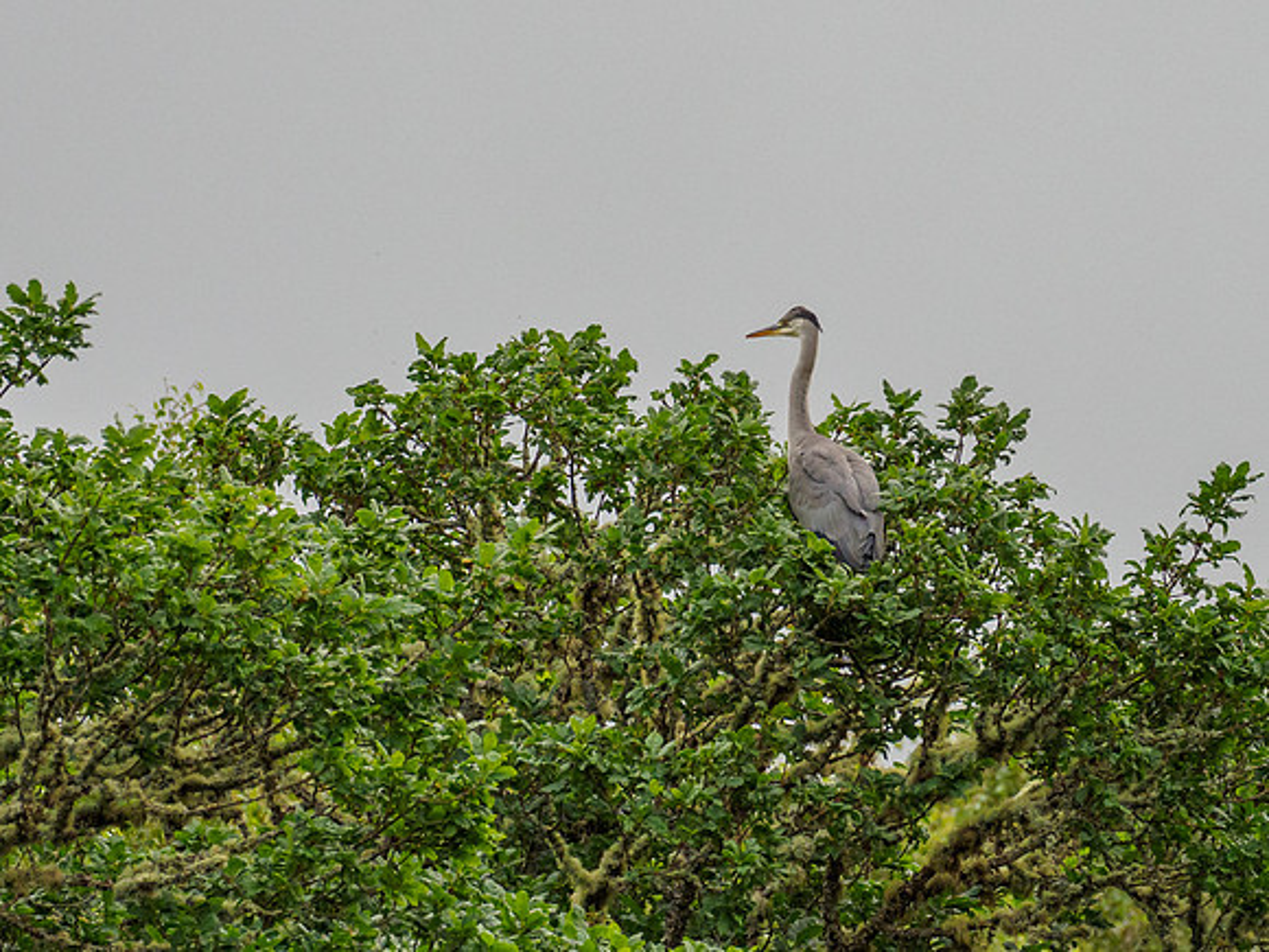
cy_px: 490
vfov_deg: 1.3
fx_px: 41026
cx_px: 930
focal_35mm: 1119
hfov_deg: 1.8
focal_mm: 300
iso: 800
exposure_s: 1/320
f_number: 4.5
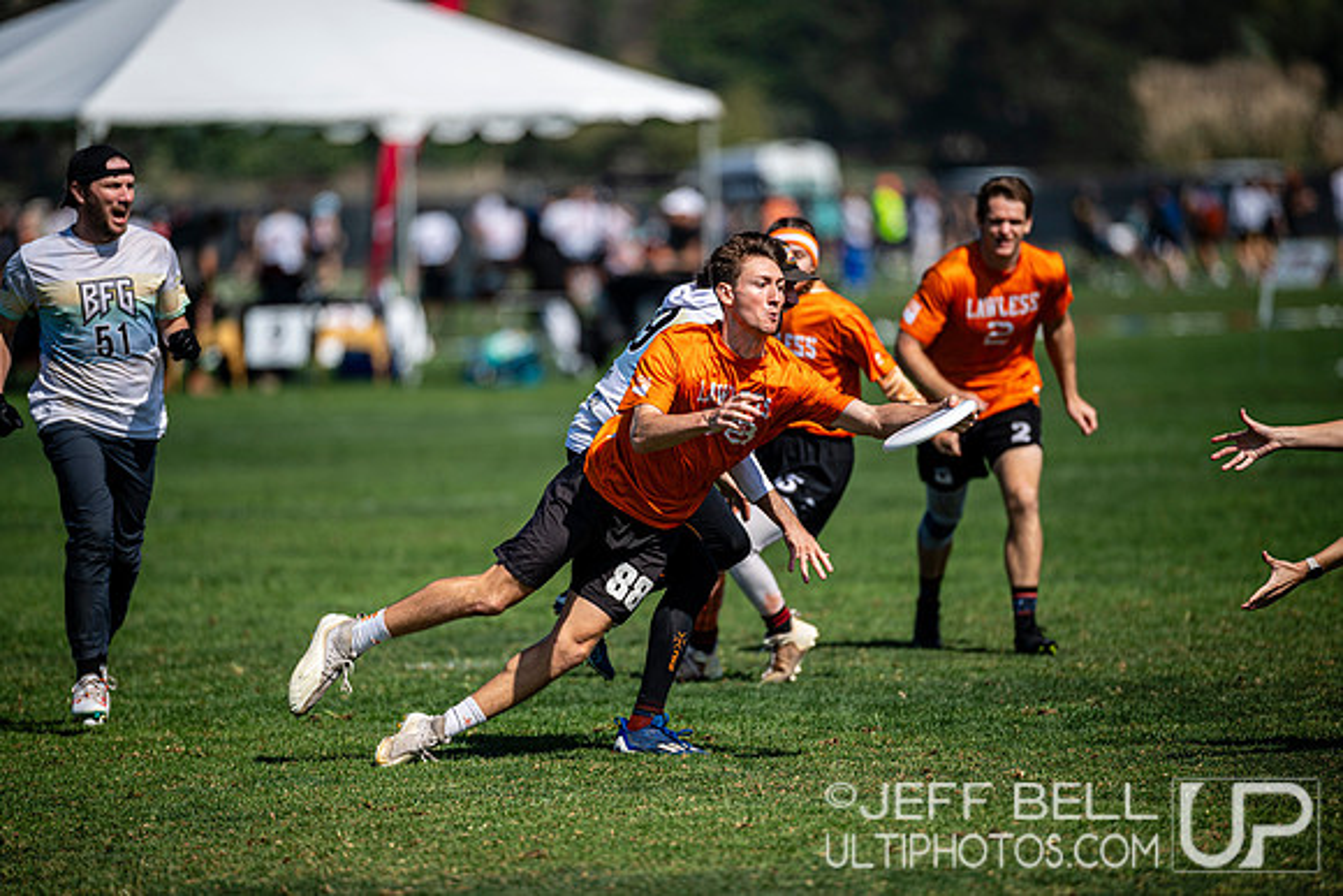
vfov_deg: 4.6
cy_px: 448
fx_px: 11194
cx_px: 672
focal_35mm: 300
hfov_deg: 6.9
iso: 100
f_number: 3.2
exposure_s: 1/2500
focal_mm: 300
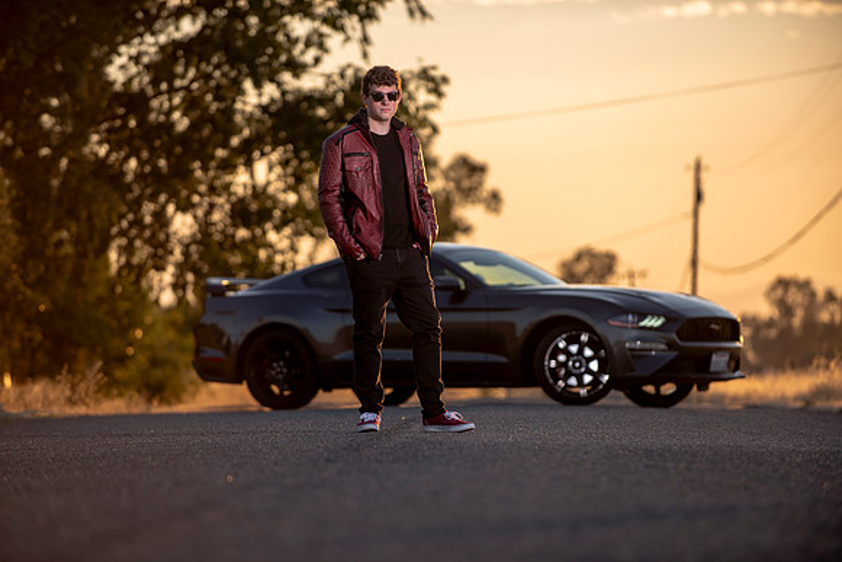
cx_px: 421
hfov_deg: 10.3
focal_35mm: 200
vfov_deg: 6.9
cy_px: 281
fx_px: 4679
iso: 50
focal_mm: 200
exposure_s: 1/250
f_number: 4
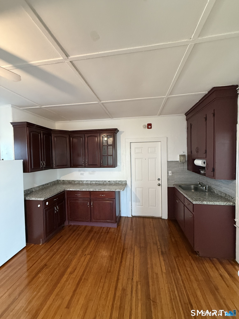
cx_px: 120
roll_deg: +1.1
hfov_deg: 85.7
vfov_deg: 102.1
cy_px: 160
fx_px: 129
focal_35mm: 14
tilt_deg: -0.6
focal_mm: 2.22
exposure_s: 1/60
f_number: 2.2
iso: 500
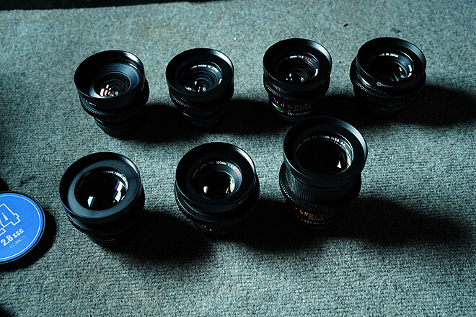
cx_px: 238
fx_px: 550
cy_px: 158
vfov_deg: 32.2
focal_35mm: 42
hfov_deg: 46.8
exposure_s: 1/60
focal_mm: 41.6
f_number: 5.6
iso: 2000
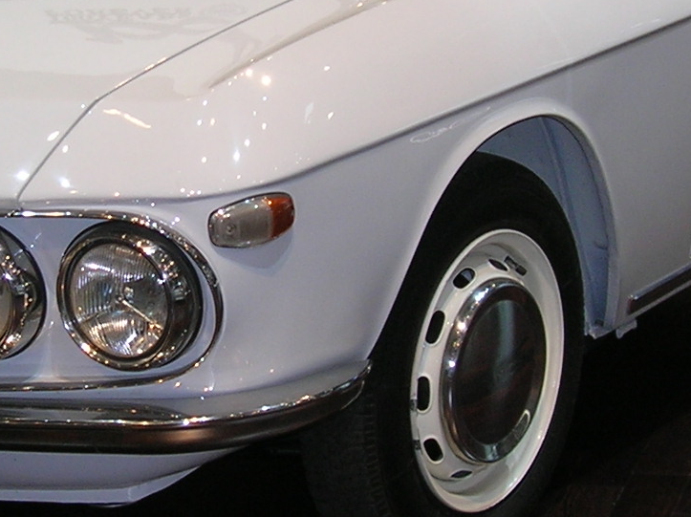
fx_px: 2653
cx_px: 227
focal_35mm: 133
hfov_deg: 14.8
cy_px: 119
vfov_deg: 11.1
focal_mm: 7
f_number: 3.1
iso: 50
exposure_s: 1/30
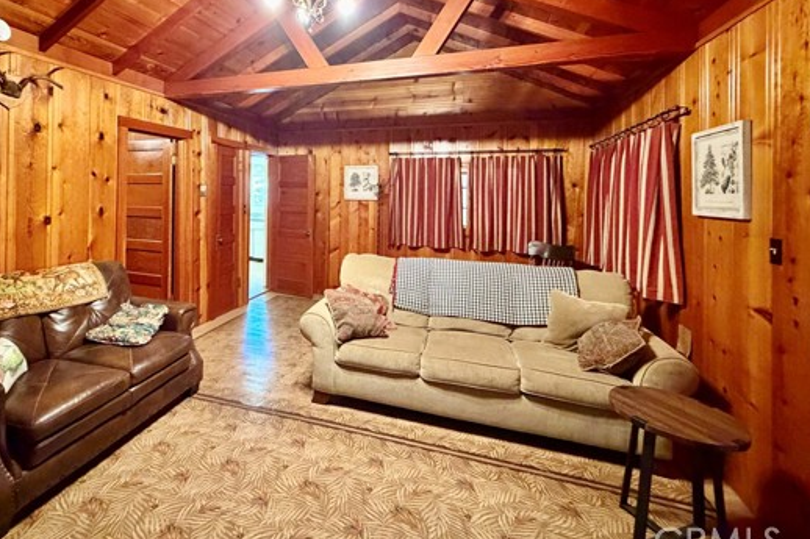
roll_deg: -0.8
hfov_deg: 88.8
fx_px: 405
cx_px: 322
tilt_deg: +0.3
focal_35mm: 18
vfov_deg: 65.9
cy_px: 189
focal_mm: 2.22
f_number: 2.2
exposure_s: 1/40
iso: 1000
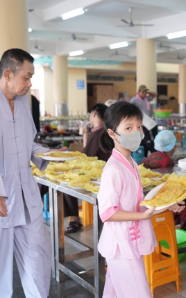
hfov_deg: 23.4
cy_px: 148
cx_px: 164
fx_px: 438
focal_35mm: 54
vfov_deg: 37.5
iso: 1600
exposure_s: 1/200
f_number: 2.8
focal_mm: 35
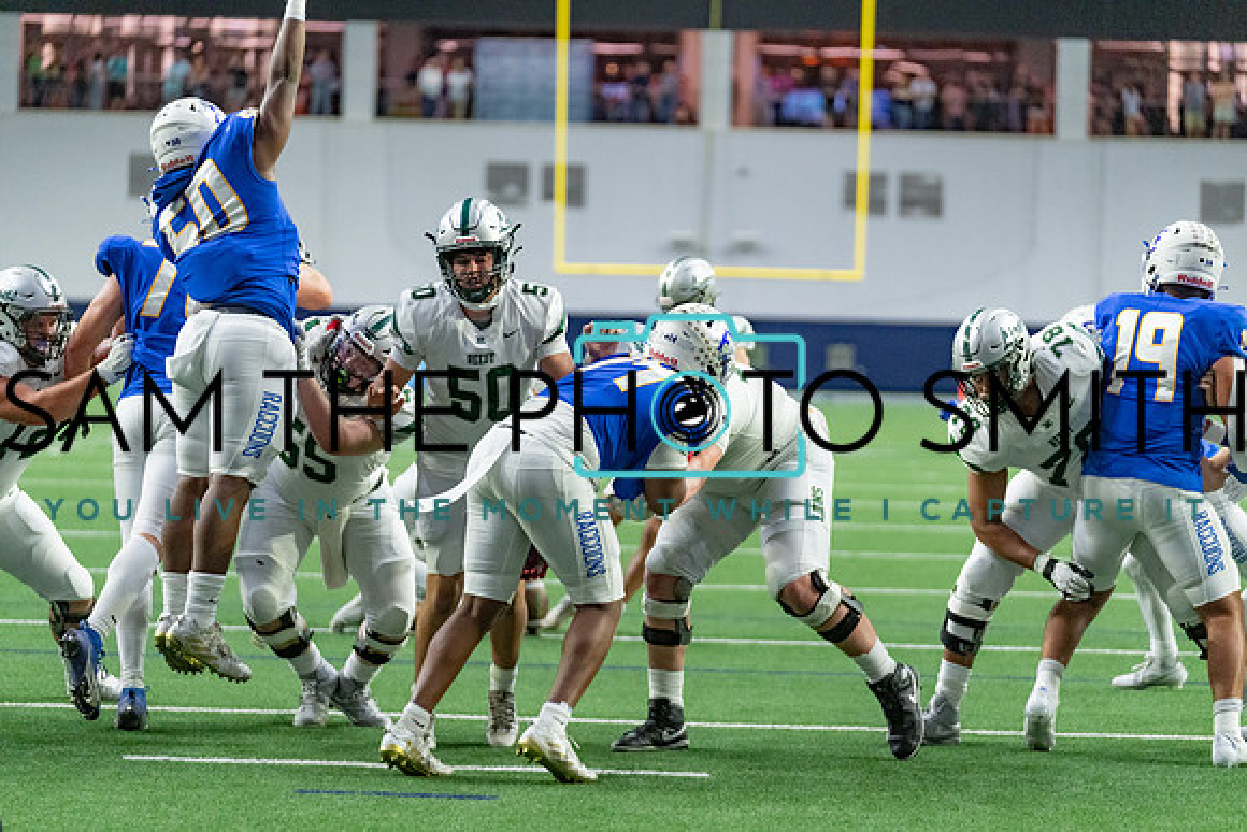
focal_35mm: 133
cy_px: 416
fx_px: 4608
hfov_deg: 15.4
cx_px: 624
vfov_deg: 10.3
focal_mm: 133
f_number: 2.8
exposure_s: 1/800
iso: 3200
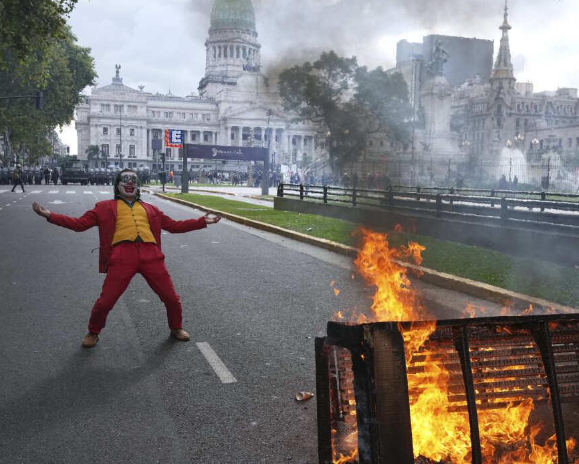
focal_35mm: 39
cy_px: 234
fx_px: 668
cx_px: 318
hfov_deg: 46.8
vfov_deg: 38.2
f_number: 7.1
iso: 800
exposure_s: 1/800
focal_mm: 30
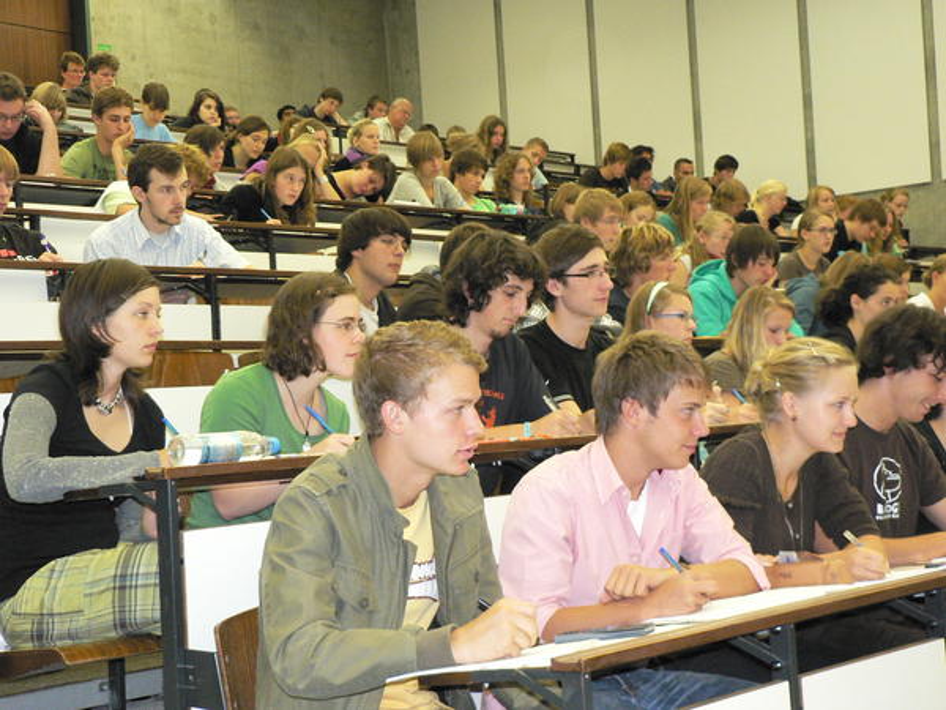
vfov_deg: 23.7
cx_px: 473
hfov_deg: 31.2
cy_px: 355
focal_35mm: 62
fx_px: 1694
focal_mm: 10.4
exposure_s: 1/60
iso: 400
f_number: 3.2
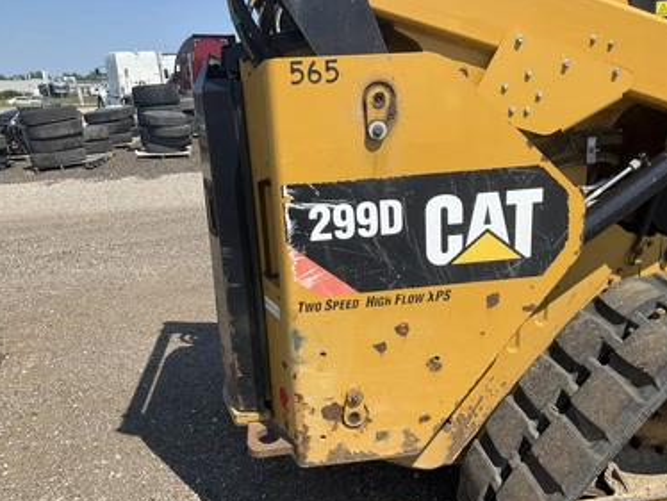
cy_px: 264
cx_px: 351
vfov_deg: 45.5
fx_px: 598
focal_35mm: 31
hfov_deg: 58.3
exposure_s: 1/1534
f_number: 1.8
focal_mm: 3
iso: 25
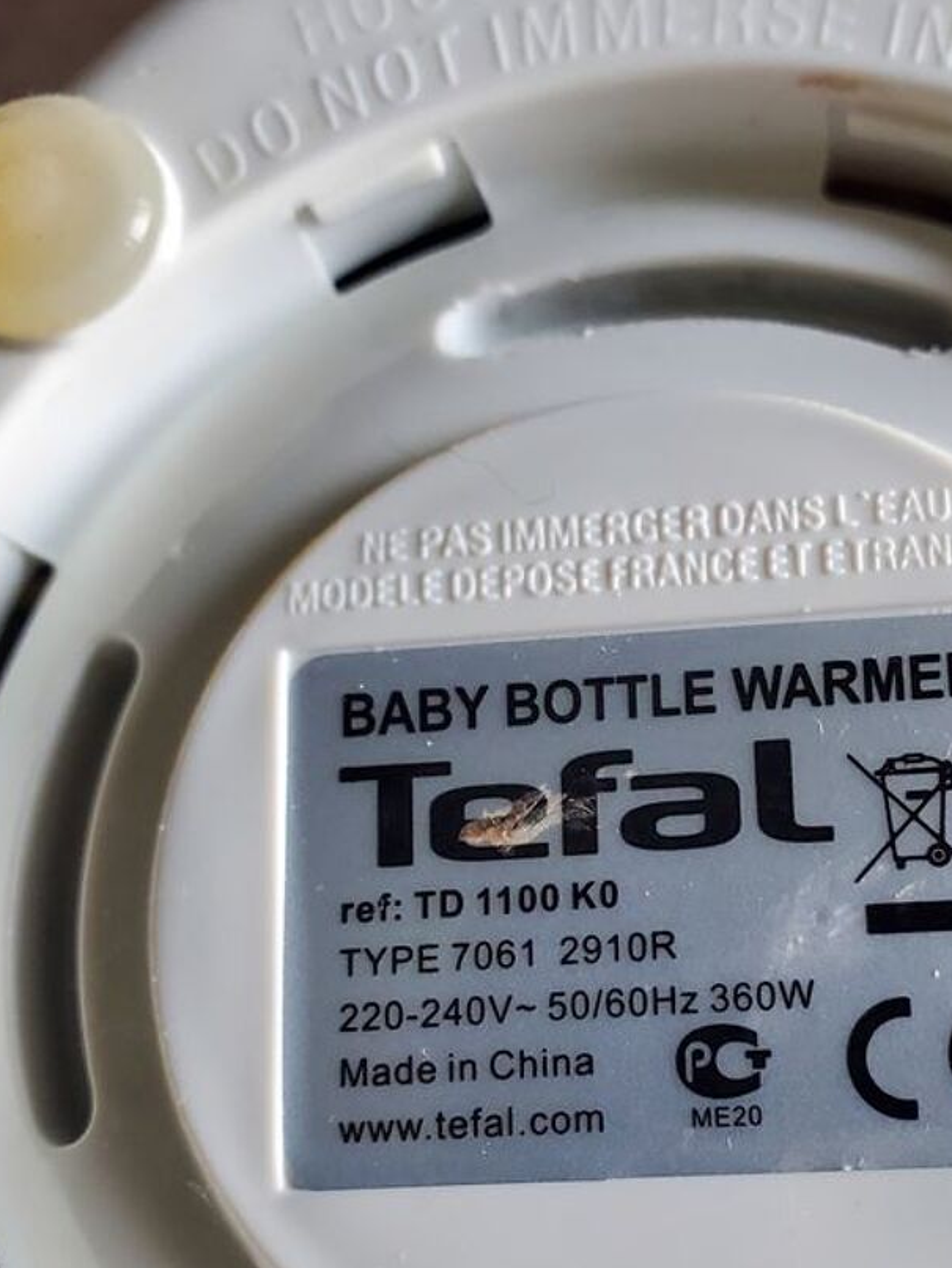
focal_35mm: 43
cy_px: 822
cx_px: 694
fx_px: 1576
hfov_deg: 33.1
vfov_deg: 43.4
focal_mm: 4.3
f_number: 2.4
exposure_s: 1/100
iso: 320
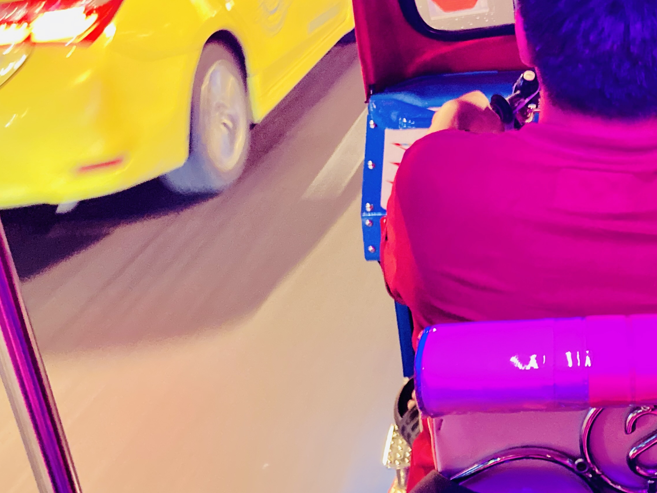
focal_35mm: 50
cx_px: 576
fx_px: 949
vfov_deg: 28.9
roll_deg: -1.9
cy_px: 172
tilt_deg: -22.0
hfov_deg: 36.1
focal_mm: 3.99
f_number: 1.8
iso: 1250
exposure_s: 1/15
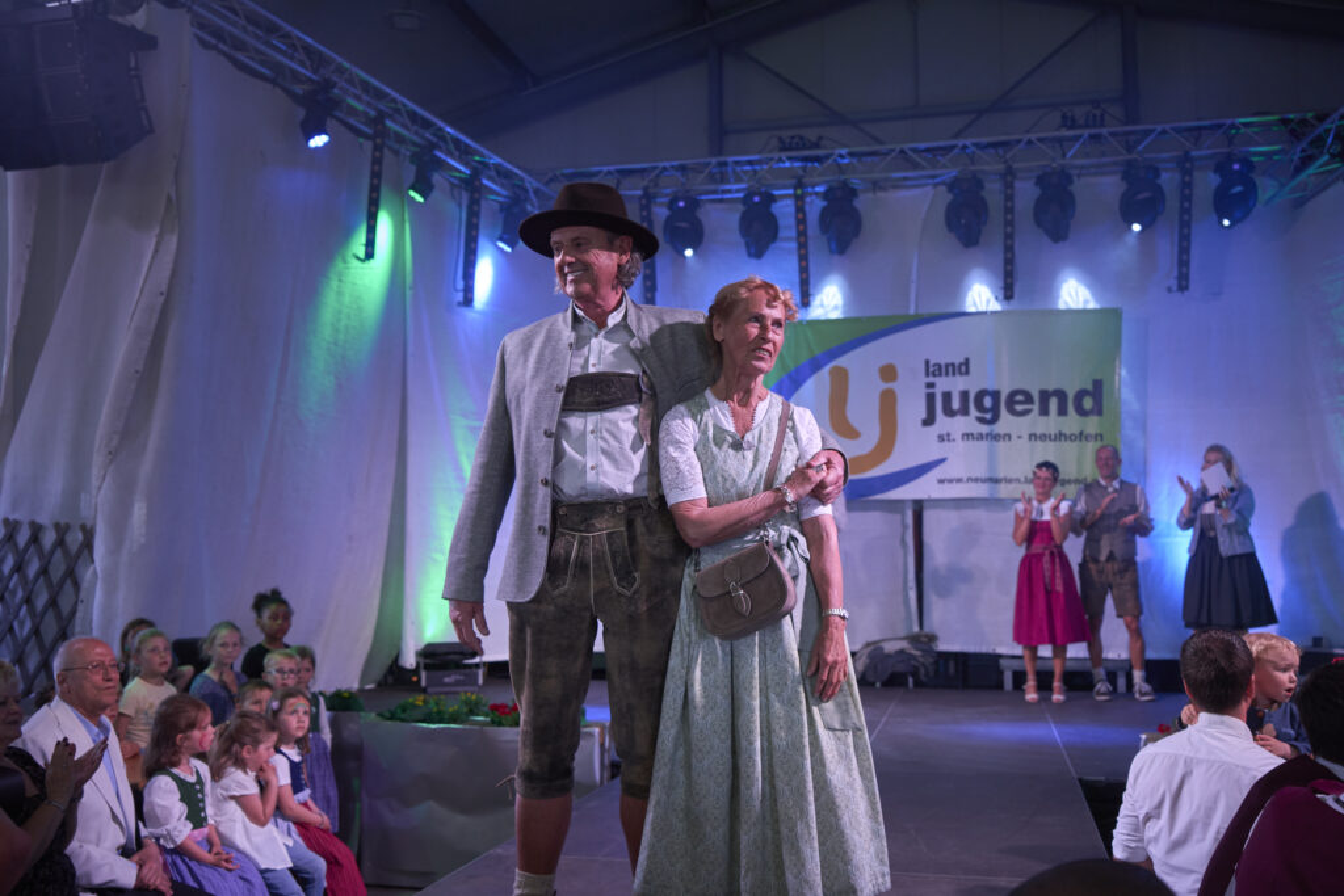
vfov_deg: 40.0
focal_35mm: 33
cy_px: 448
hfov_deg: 57.2
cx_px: 672
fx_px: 1232
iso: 1250
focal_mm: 33
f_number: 4
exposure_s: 1/320
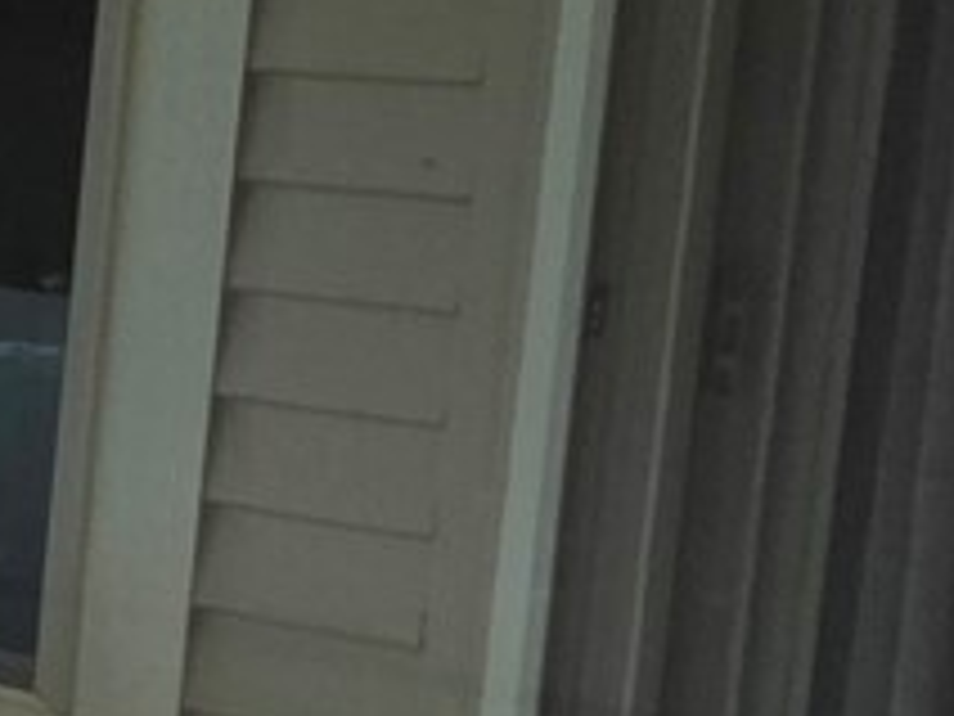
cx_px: -2390
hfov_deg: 9.6
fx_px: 2701
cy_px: 230
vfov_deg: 15.1
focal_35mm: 98
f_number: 1.9
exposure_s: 1/1614
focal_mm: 2.2
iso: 40
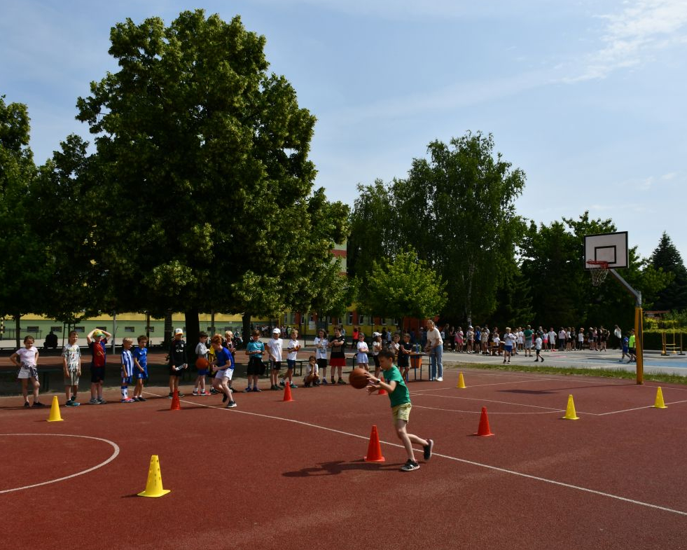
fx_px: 630
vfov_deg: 47.1
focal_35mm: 31
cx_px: 371
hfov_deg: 57.1
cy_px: 275
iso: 100
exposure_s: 1/250
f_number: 11
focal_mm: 18
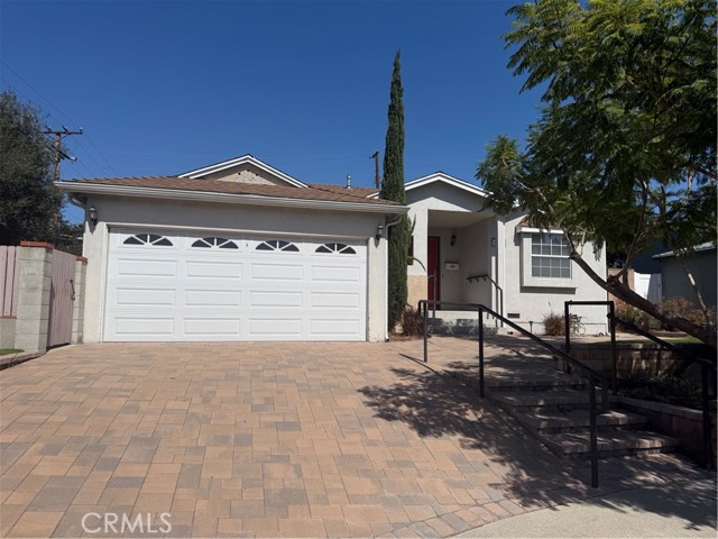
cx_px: 359
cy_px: 270
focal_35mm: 24
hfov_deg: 71.6
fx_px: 498
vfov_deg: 56.8
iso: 80
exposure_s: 1/10309
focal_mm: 6.76
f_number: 1.78
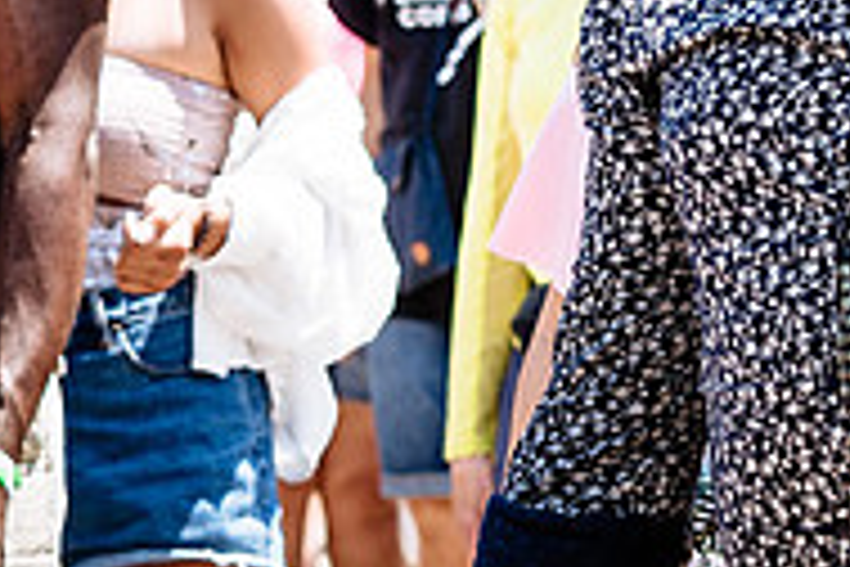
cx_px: 553
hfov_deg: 8.1
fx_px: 6020
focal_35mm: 255
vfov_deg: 5.4
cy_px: 254
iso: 200
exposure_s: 1/1250
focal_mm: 40
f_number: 2.8
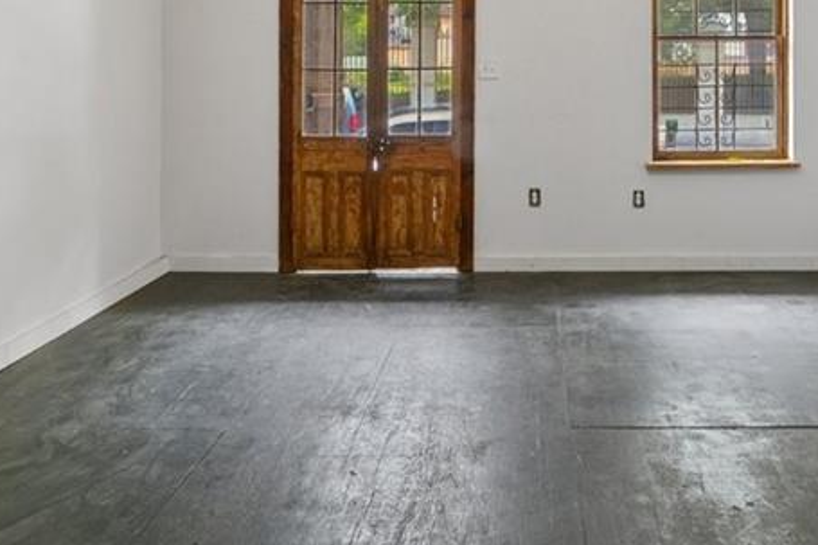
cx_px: 548
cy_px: 93
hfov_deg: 52.1
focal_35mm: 36
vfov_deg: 35.4
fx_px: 818
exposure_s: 1/8
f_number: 13
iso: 800
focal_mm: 16
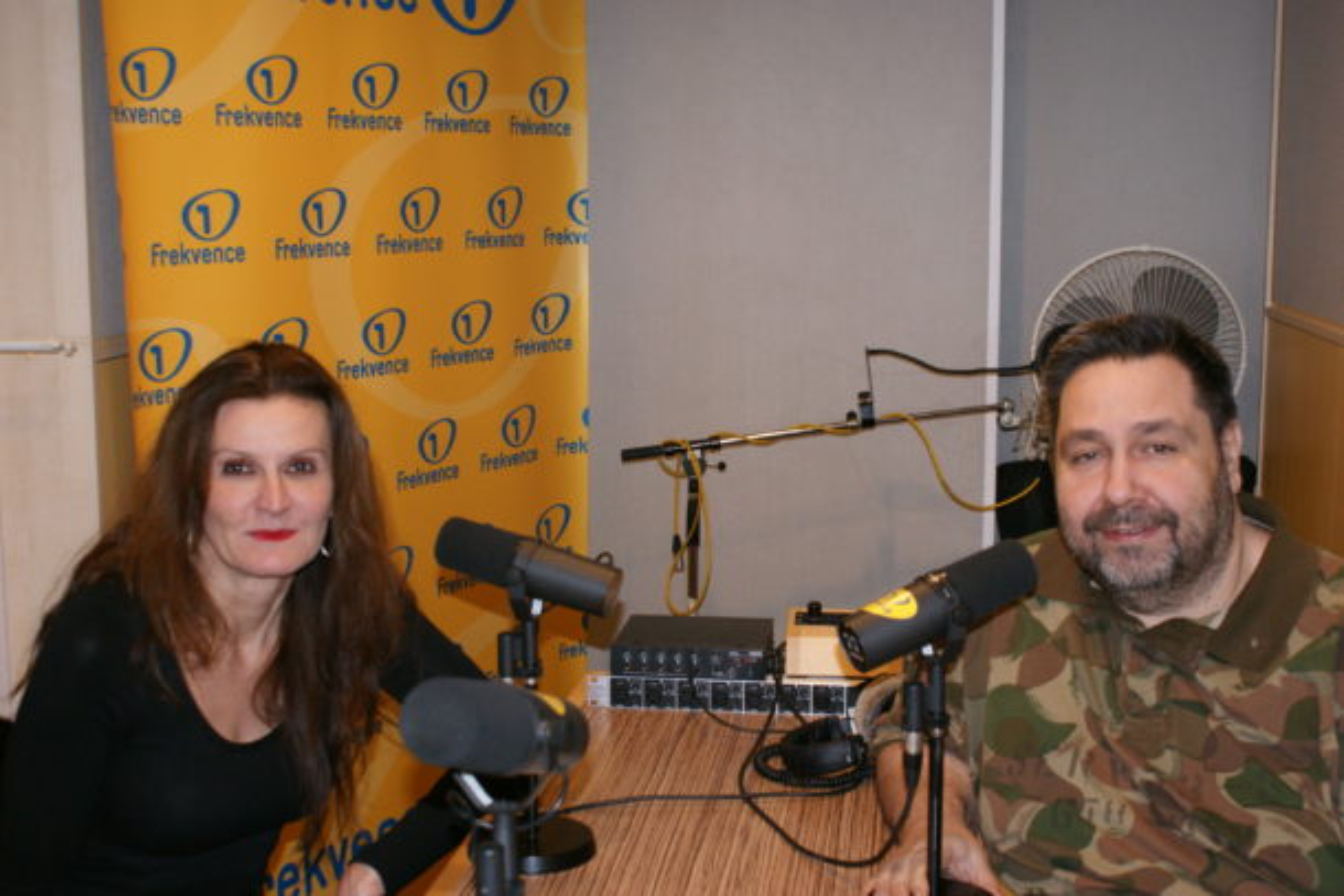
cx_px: 672
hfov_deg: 43.6
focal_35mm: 45
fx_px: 1680
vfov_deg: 29.9
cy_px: 448
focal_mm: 30
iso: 400
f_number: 5
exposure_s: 1/60
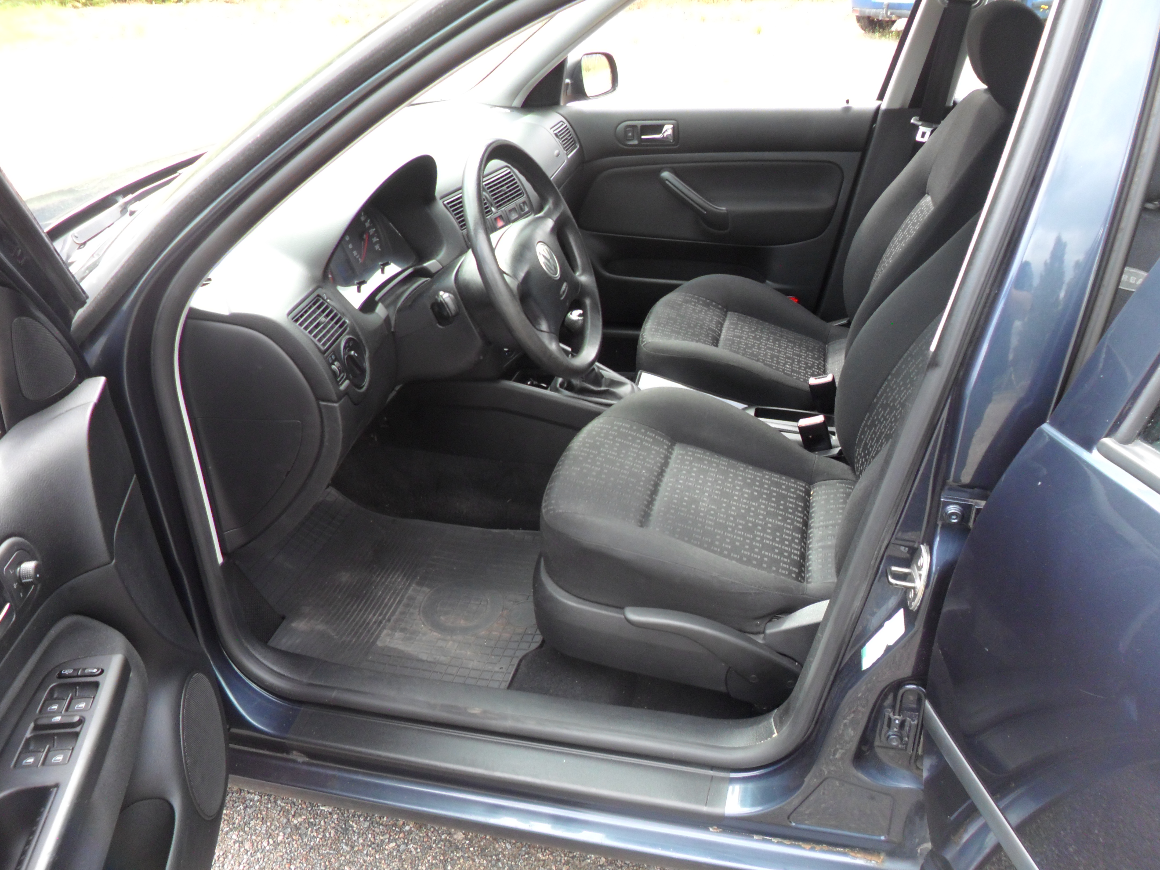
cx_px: 580
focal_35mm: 27
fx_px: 905
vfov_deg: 51.4
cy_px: 435
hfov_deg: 65.3
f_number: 3.5
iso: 80
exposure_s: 1/60
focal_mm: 4.9
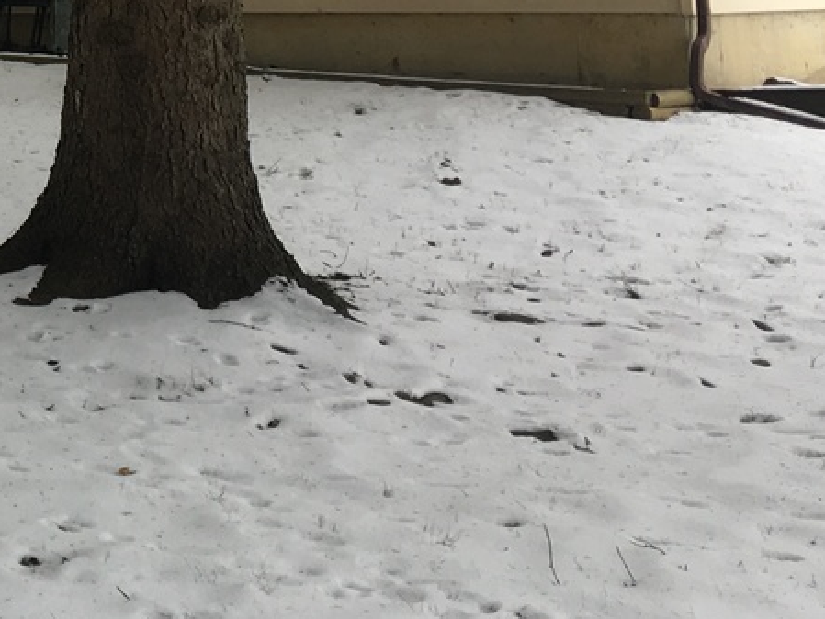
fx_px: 2217
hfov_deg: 19.3
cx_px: -276
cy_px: -279
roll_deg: +0.4
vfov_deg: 14.9
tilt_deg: +9.4
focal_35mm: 93
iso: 25
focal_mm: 4.15
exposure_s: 1/149
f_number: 2.2
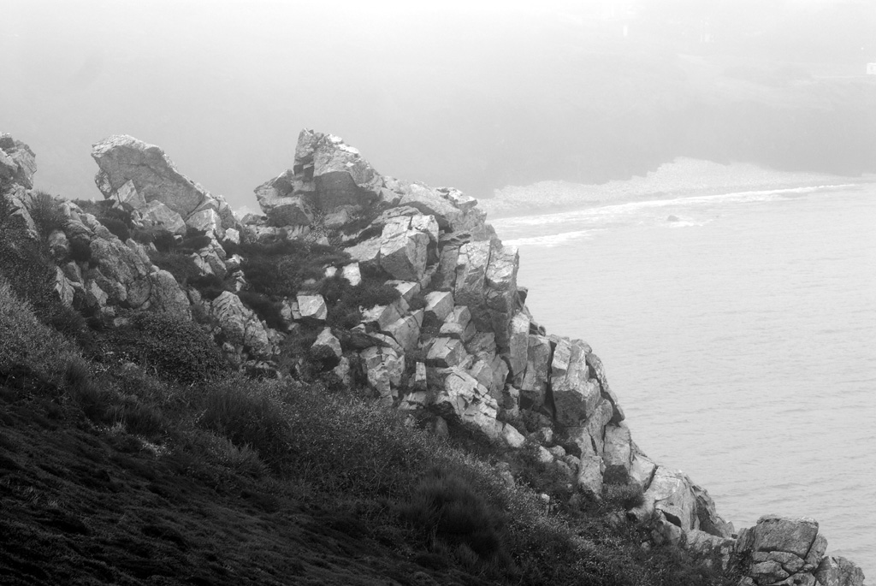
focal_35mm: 128
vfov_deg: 10.8
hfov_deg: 16.1
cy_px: 293
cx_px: 438
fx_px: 3106
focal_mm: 85
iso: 100
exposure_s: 1/180
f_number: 5.6
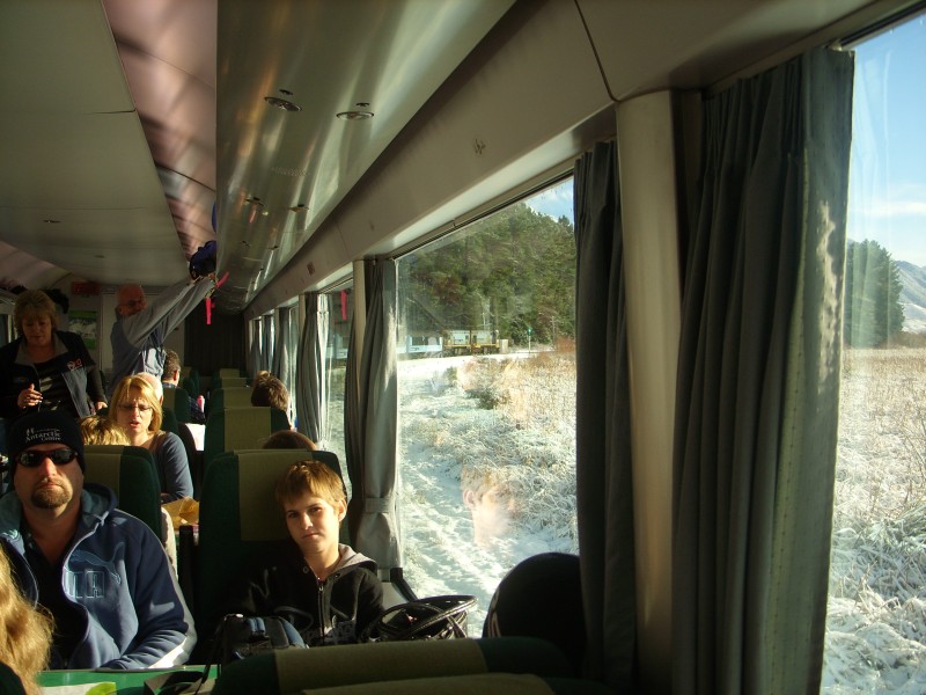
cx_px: 463
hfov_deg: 49.0
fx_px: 1017
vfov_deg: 37.7
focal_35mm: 38
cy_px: 348
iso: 50
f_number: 2.8
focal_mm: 7.8
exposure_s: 1/209
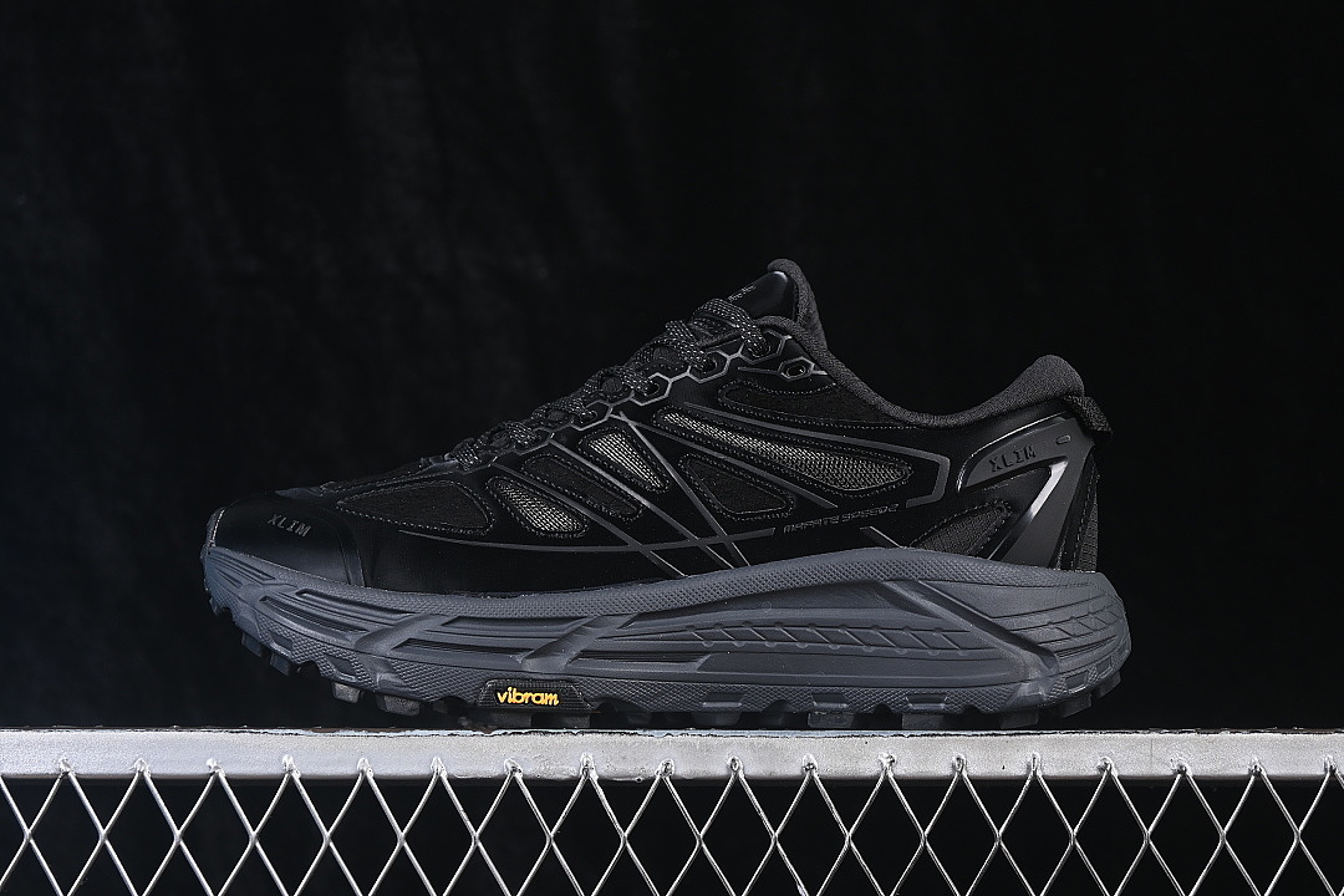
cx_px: 672
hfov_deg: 27.0
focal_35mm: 75
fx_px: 2800
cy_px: 448
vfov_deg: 18.2
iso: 160
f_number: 6.3
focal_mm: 50
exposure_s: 1/60
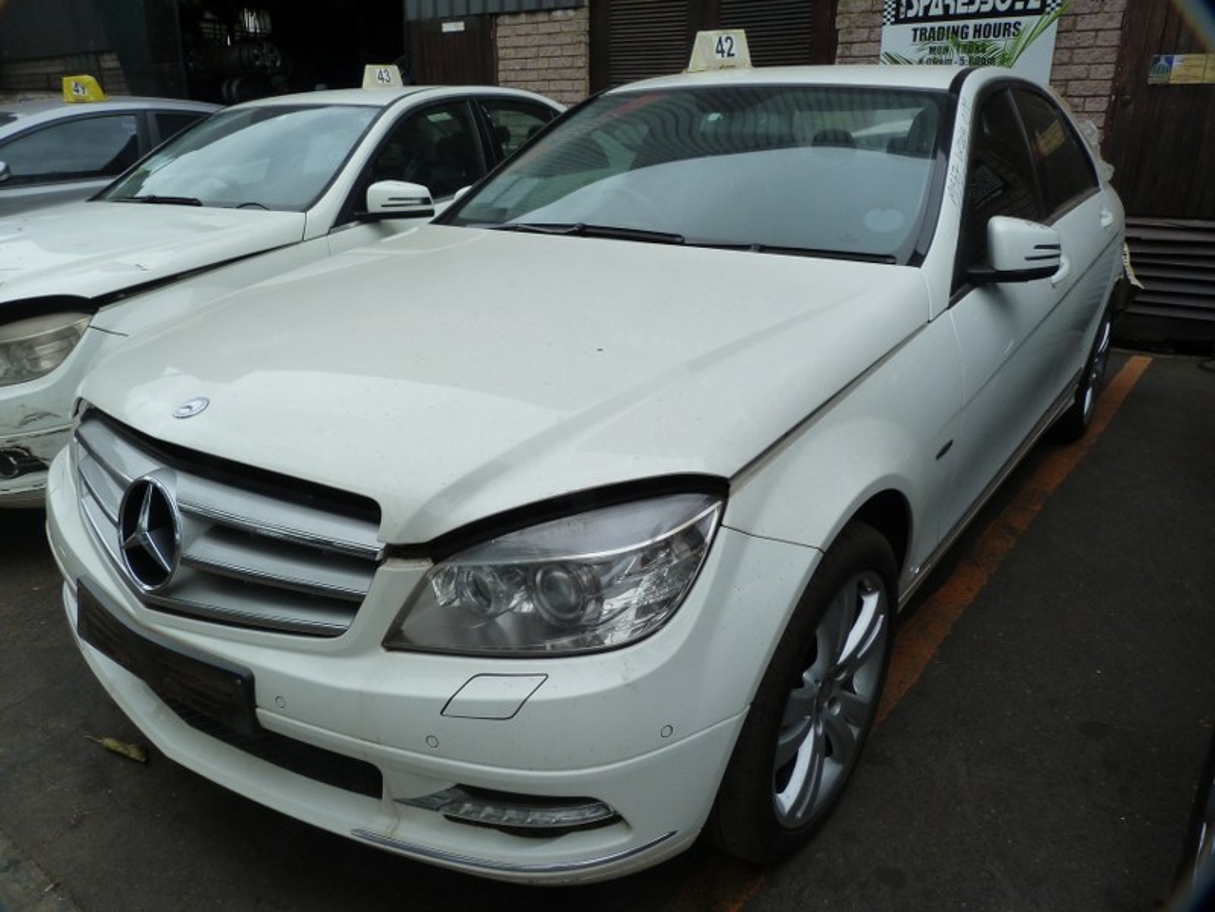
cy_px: 456
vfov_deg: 54.9
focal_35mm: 25
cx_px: 608
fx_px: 877
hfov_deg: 69.4
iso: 125
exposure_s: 1/200
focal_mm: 4.5
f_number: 5.6
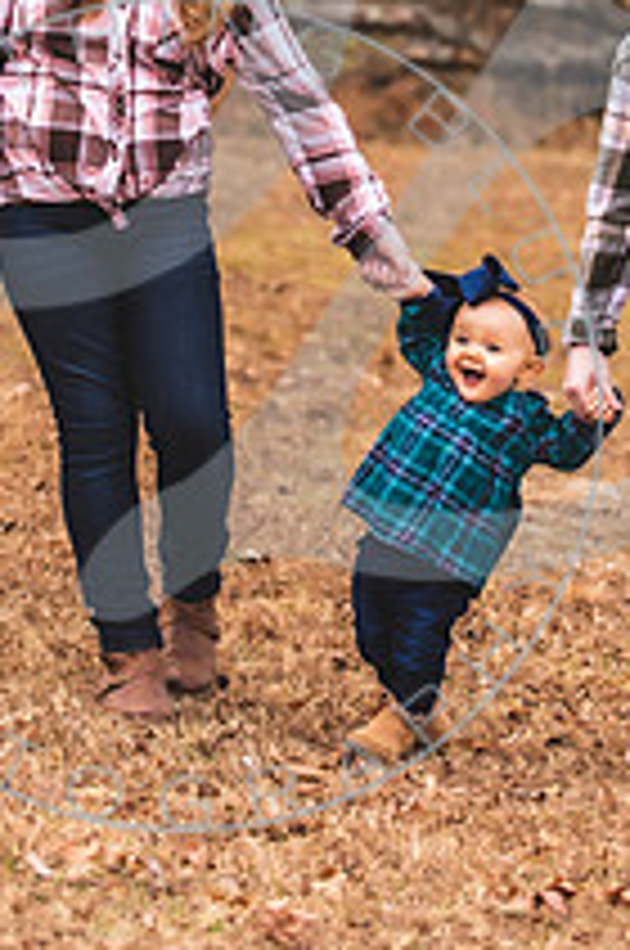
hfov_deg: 6.7
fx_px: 5346
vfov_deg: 10.1
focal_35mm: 203
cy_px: 72
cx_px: 387
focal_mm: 95
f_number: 4
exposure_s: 1/400
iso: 500
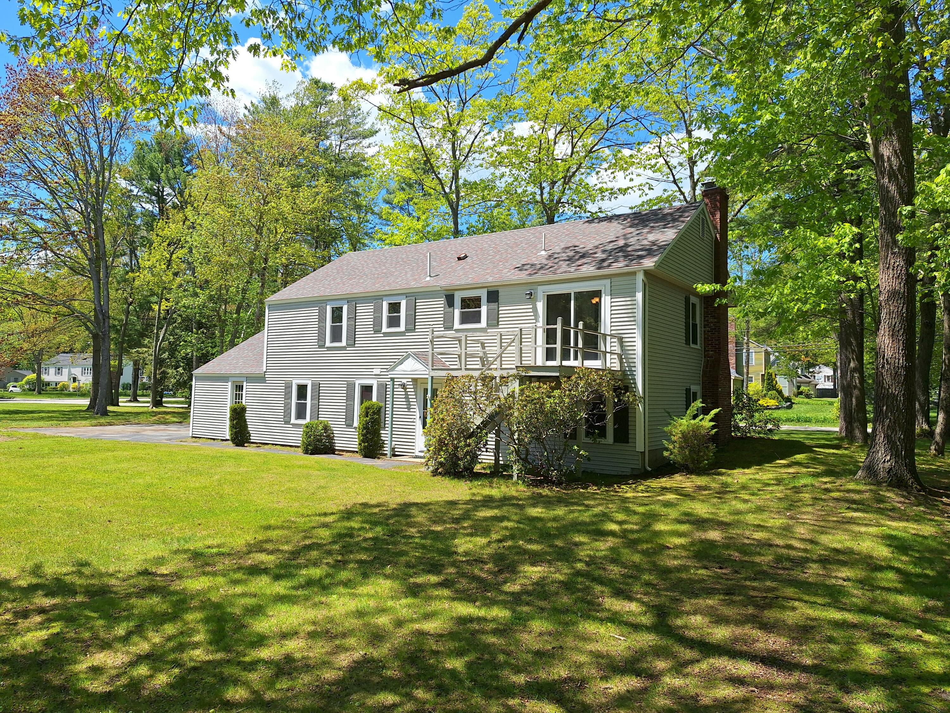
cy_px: 356
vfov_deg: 58.9
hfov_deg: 73.9
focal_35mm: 23
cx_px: 475
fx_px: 631
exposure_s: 1/2075
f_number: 1.8
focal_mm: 5.54
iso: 40
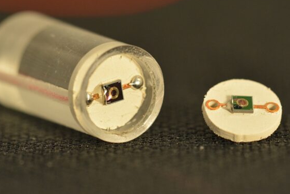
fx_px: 1982
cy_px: 87
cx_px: 137
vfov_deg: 5.6
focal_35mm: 246
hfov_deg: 8.4
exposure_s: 1/160
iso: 640
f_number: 5.6
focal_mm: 90
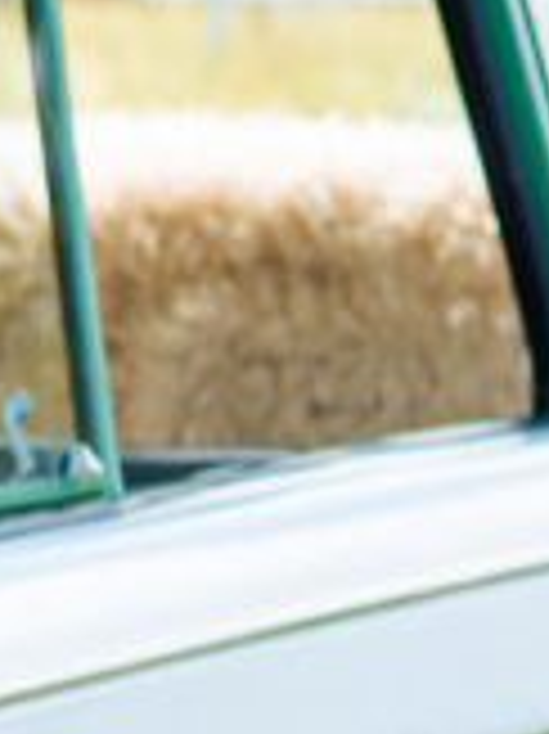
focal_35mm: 453
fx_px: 9592
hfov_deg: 3.1
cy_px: 594
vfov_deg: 4.4
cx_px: -2097
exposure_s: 1/800
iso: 100
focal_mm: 50
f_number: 3.2
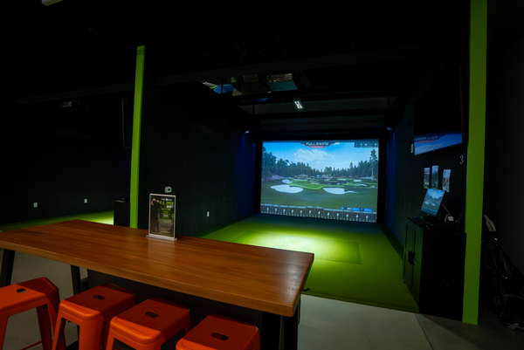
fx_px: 233
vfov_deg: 73.8
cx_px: 262
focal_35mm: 16
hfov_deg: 96.7
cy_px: 175
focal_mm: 16
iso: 20000
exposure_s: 1/800
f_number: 4
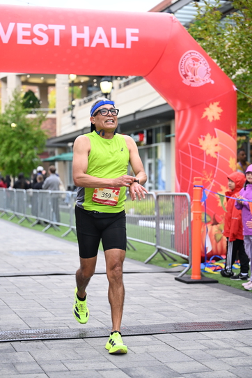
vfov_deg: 28.4
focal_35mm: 71
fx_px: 744
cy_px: 187
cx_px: 125
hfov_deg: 19.2
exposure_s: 1/1600
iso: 1250
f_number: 2.8
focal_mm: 70
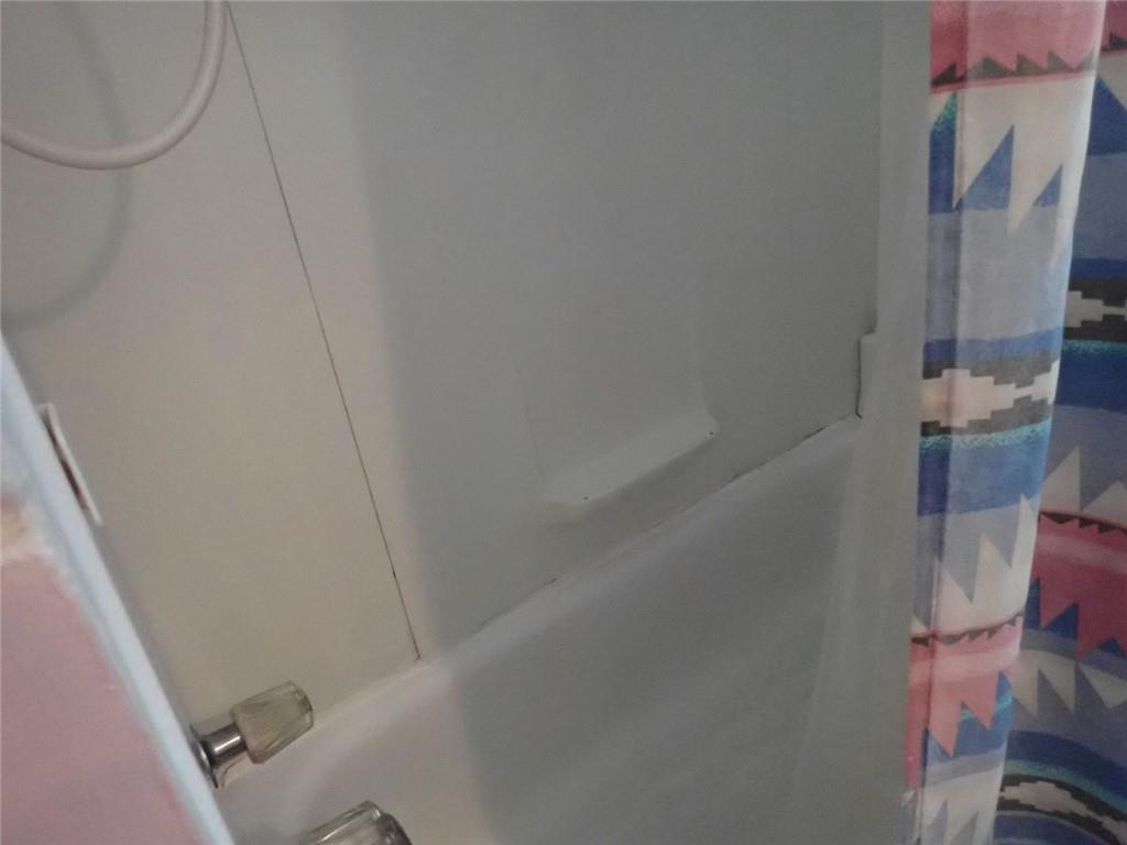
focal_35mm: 25
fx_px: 814
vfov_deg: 54.9
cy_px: 422
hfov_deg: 69.4
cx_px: 564
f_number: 2
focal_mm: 4.5
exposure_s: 1/125
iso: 2000
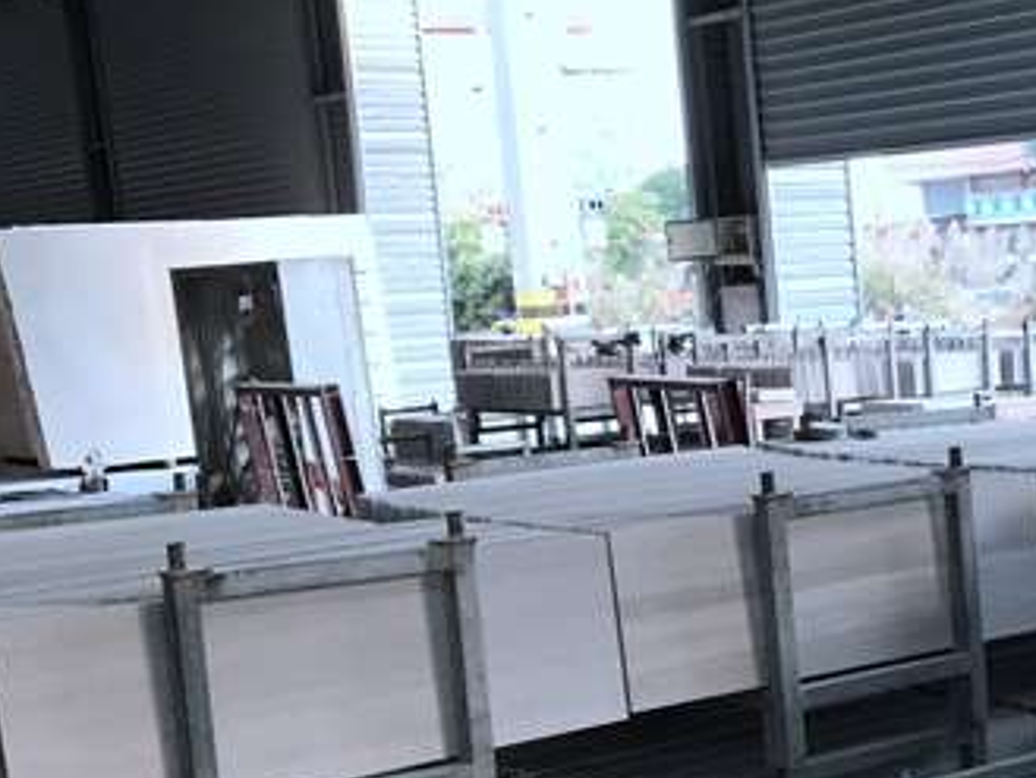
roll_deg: +3.5
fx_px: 2036
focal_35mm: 68
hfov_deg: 26.3
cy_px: 630
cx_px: 1146
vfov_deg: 21.3
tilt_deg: -9.6
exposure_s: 1/100
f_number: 1.8
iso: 32
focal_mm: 3.99
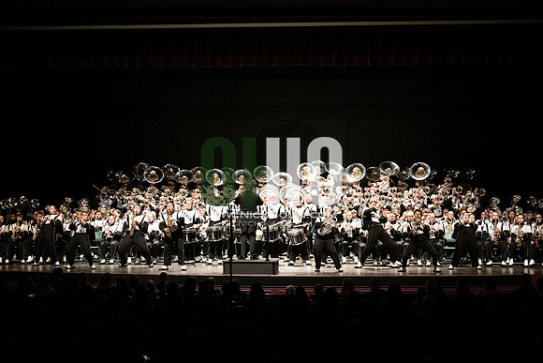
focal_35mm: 70
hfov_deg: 28.8
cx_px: 272
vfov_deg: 19.5
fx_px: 1056
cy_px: 182
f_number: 4
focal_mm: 70
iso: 8000
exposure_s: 1/500
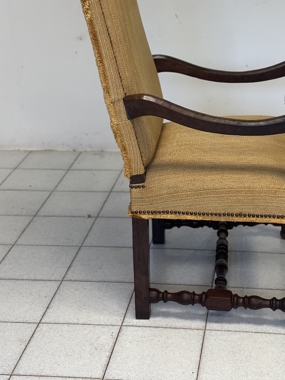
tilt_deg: -15.1
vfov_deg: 27.5
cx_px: 203
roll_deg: +0.2
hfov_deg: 20.9
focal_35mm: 70
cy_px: 112
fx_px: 769
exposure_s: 1/100
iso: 125
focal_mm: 6.86
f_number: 1.78
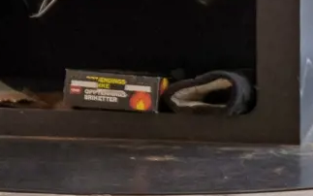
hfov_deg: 4.1
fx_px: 4343
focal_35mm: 509
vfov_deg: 2.6
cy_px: -344
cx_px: 125
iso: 400
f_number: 4
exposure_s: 1/100
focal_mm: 56
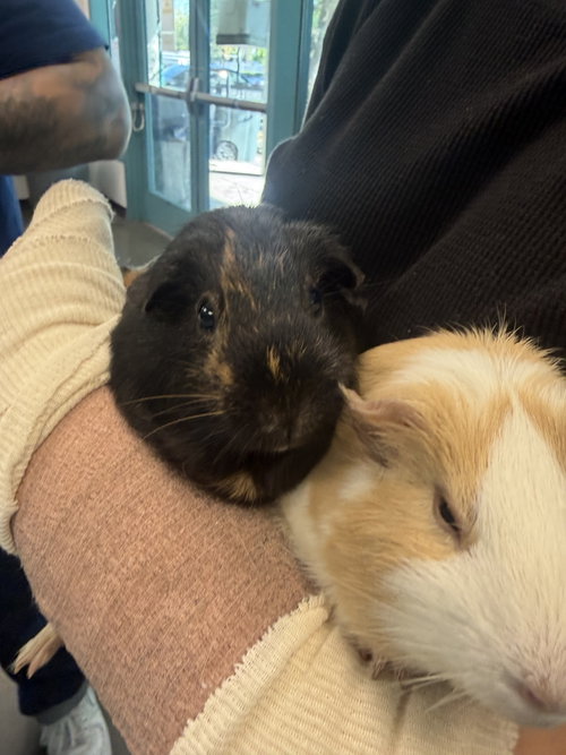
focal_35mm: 24
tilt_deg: -26.1
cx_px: 283
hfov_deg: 56.8
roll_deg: -3.1
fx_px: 523
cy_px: 378
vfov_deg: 71.6
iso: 200
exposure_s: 1/60
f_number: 2.2
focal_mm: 2.22
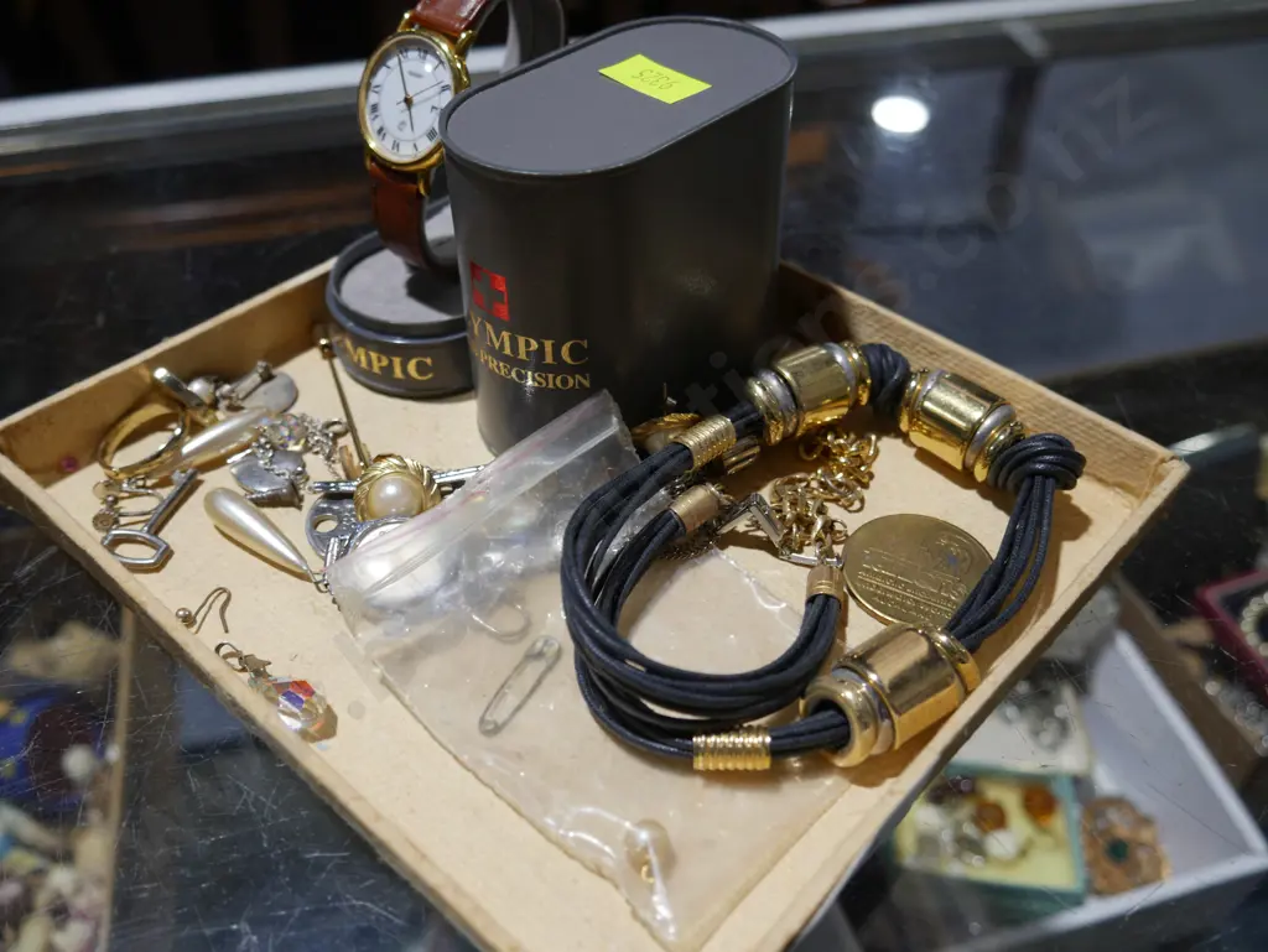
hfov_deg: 56.8
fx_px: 1173
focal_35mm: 32
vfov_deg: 44.2
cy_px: 476
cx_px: 634
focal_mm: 16
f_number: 3.6
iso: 200
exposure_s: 1/80
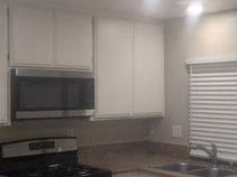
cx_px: 173
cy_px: 89
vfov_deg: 22.9
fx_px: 438
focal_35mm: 64
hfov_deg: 29.9
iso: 123
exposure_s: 1/120
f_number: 1.73
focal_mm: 4.38
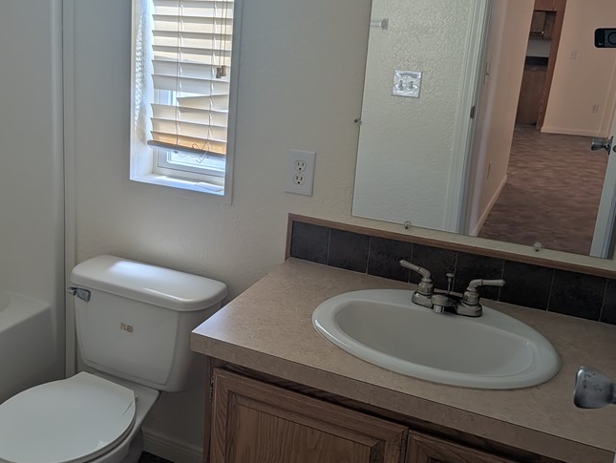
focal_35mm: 38
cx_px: 214
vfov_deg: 37.7
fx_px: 677
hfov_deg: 48.3
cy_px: 197
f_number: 1.68
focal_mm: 6.9
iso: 19
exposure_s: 1/415
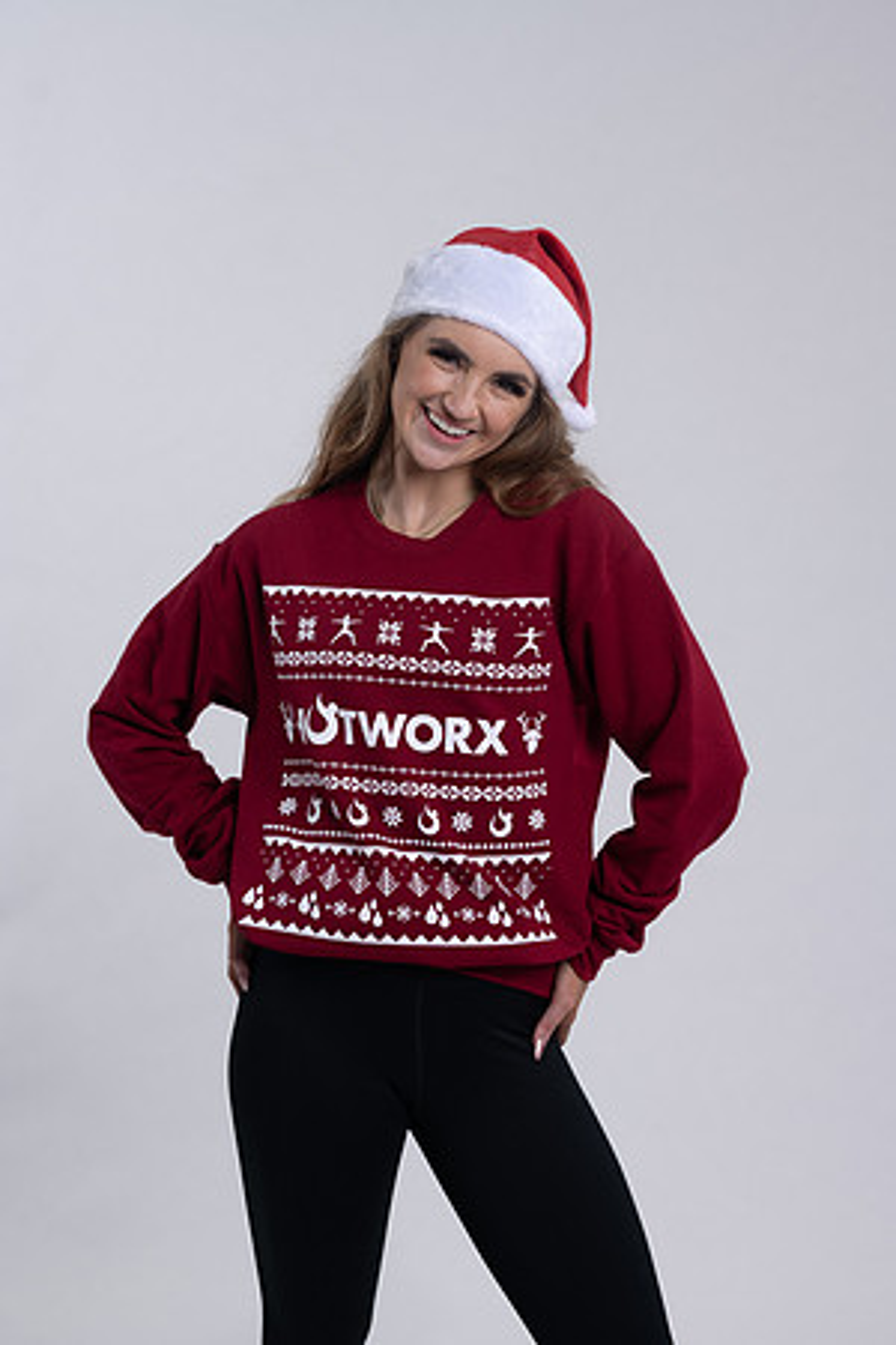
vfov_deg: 23.9
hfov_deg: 16.1
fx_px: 3173
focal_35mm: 85
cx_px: 448
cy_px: 672
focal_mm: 85
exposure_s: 1/125
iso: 125
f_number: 4
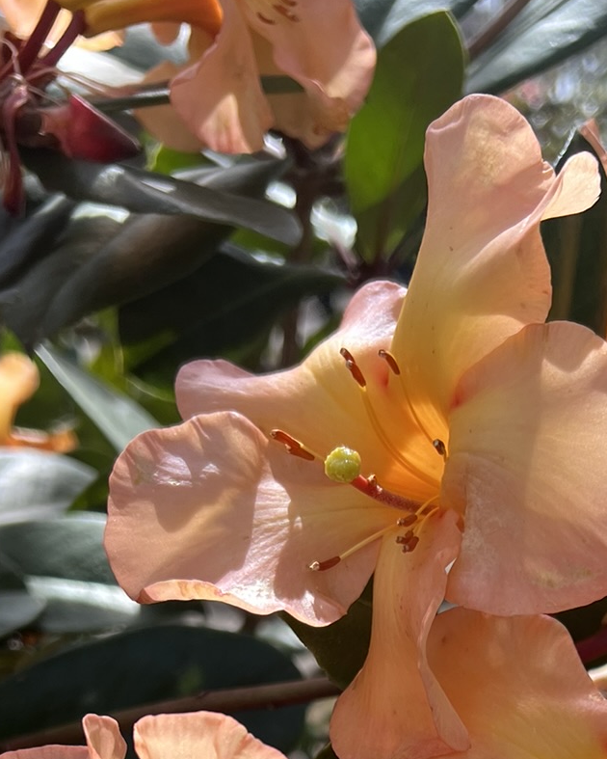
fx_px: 1482
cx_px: 437
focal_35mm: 66
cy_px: 974
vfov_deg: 25.0
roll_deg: -0.9
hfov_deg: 23.0
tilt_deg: -29.2
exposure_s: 1/965
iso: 50
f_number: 1.5
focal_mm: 5.7
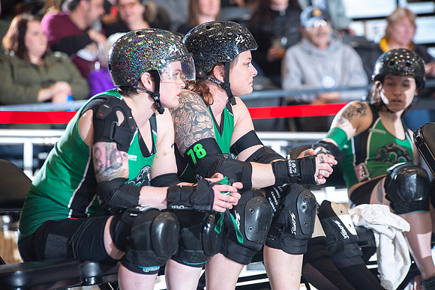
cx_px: 218
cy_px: 145
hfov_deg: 10.3
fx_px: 2417
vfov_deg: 6.9
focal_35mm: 200
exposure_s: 1/160
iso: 640
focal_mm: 200
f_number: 5
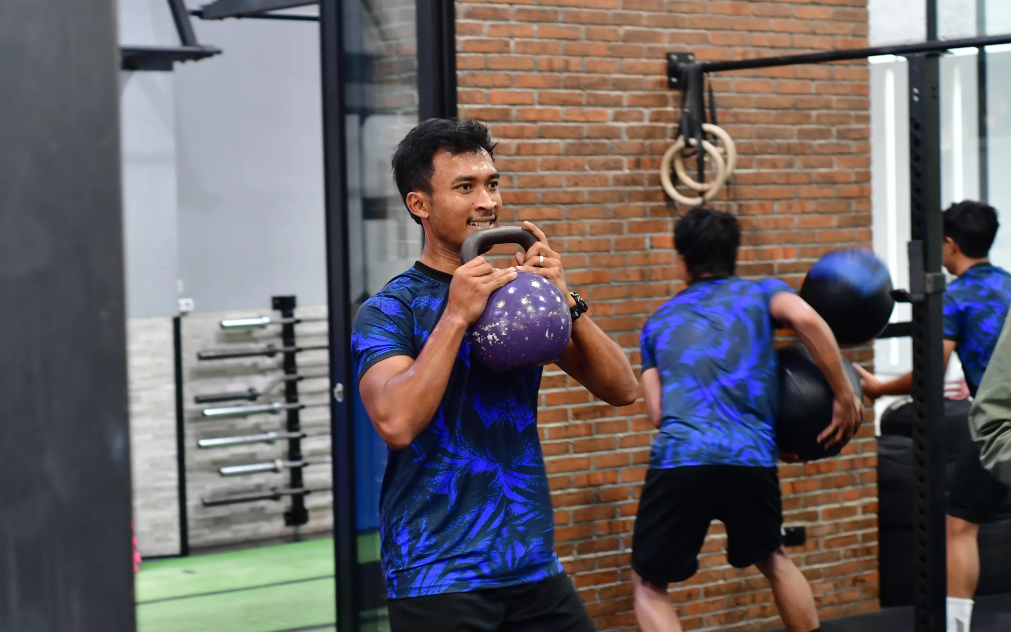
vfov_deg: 16.9
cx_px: 505
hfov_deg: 26.8
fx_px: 2122
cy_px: 311
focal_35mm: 77
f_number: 2.8
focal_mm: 50
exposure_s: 1/40
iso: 1600
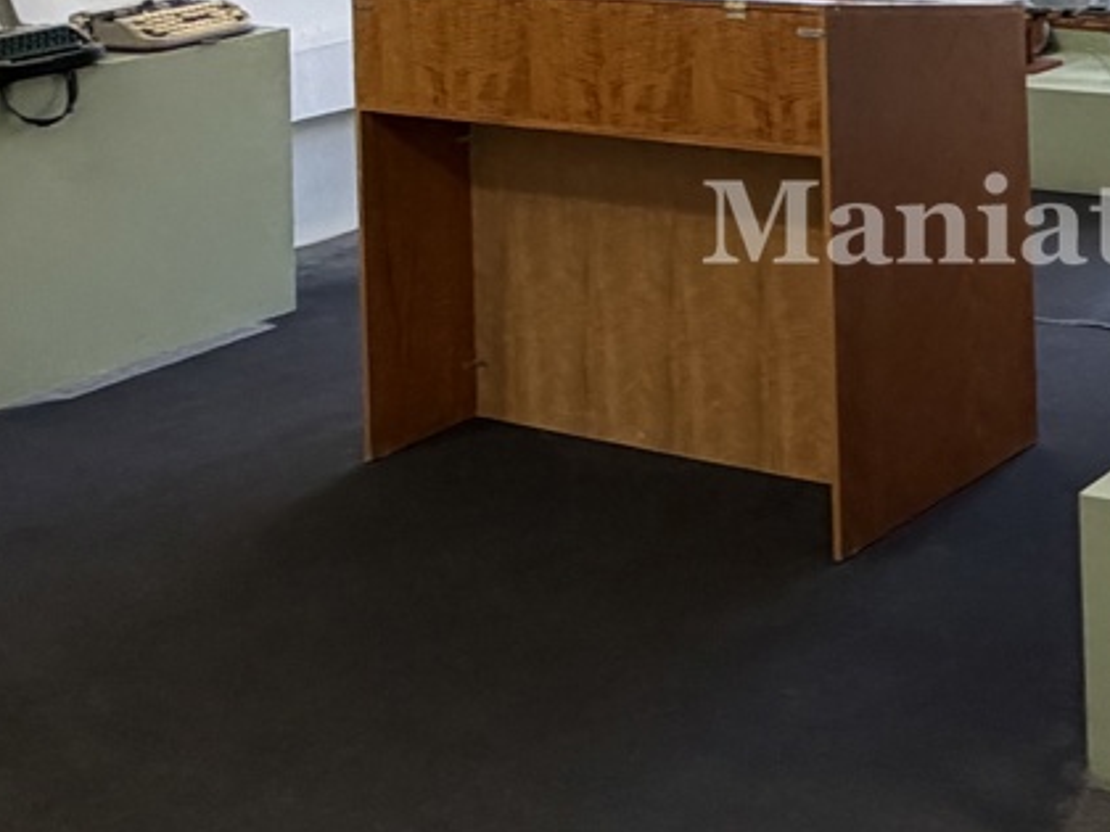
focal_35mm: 64
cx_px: 1361
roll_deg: -0.5
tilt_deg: +5.0
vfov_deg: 20.3
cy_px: -349
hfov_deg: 26.6
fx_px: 2052
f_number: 2.2
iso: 160
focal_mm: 2.22
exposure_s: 1/100
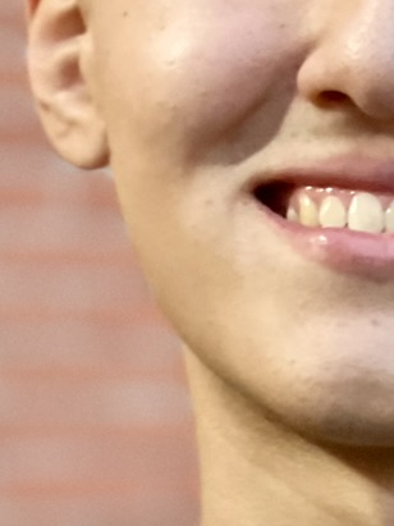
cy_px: 520
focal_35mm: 319
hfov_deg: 4.6
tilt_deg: +0.9
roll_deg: +2.2
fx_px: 4844
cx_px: 450
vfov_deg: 6.2
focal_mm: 7.5
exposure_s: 1/15
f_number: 2.2
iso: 640
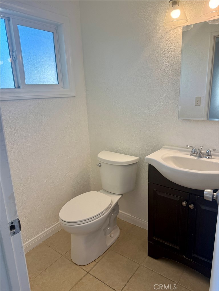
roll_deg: +0.5
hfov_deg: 56.8
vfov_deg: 71.6
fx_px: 202
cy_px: 146
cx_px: 110
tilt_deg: -14.2
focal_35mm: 24
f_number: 1.78
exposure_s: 1/250
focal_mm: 6.76
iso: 100
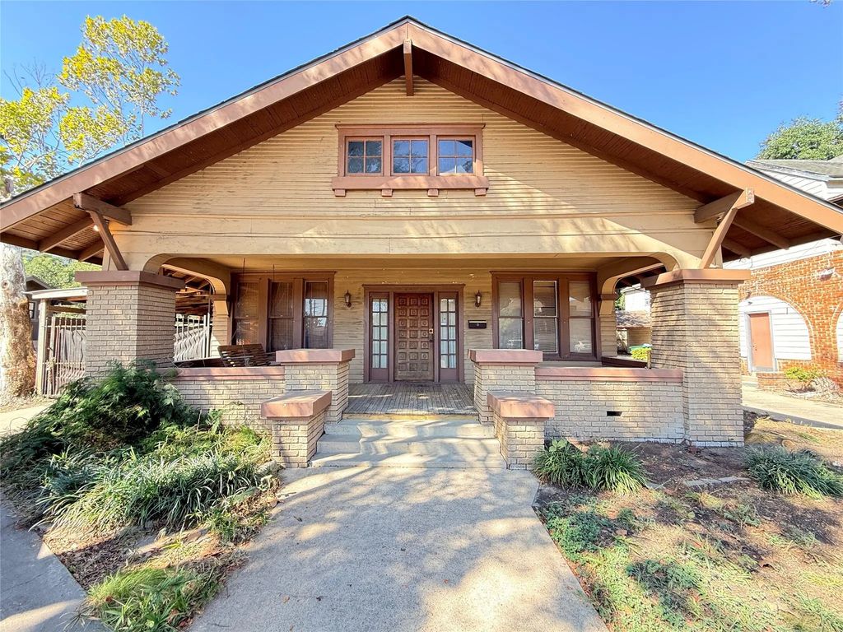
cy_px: 316
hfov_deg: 102.1
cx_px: 422
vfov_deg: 85.7
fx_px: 341
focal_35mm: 14
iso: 64
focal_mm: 2.22
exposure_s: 1/102
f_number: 2.2
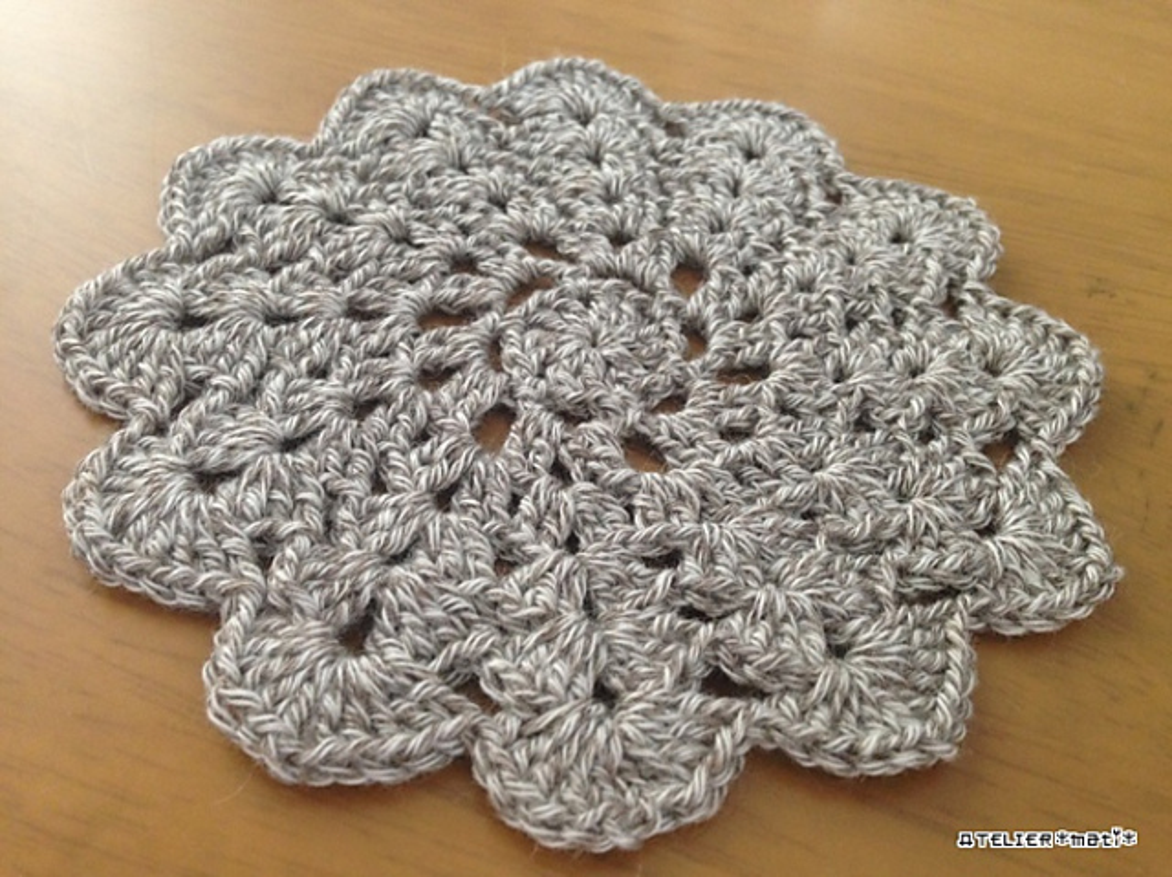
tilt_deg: -48.5
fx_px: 1116
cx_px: 586
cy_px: 438
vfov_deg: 42.9
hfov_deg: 55.4
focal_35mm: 33
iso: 200
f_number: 2.4
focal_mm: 4.12
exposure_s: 1/20
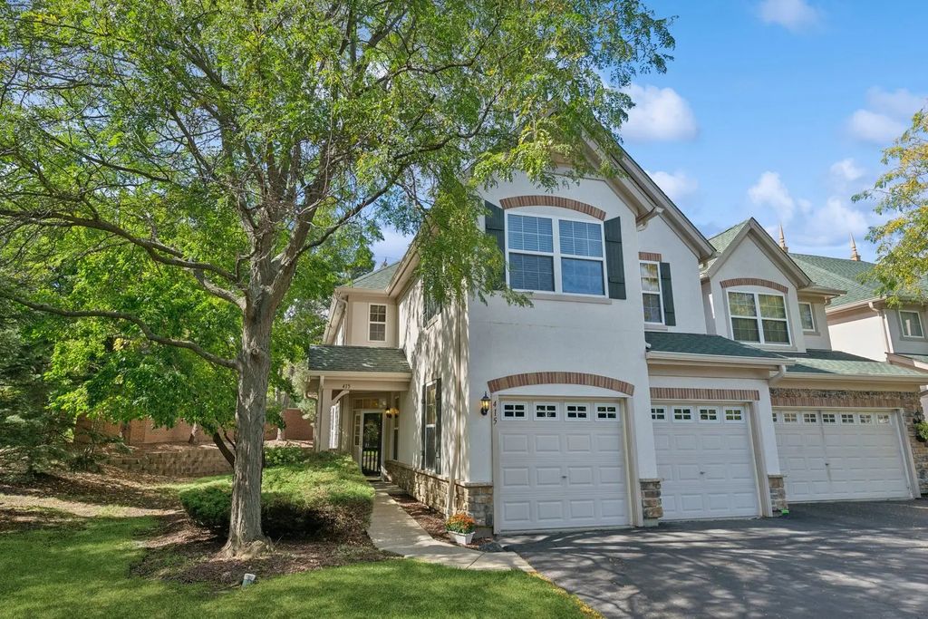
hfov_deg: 81.2
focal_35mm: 21
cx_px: 464
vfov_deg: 59.5
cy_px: 310
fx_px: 541
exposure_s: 1/320
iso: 160
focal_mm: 21
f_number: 8
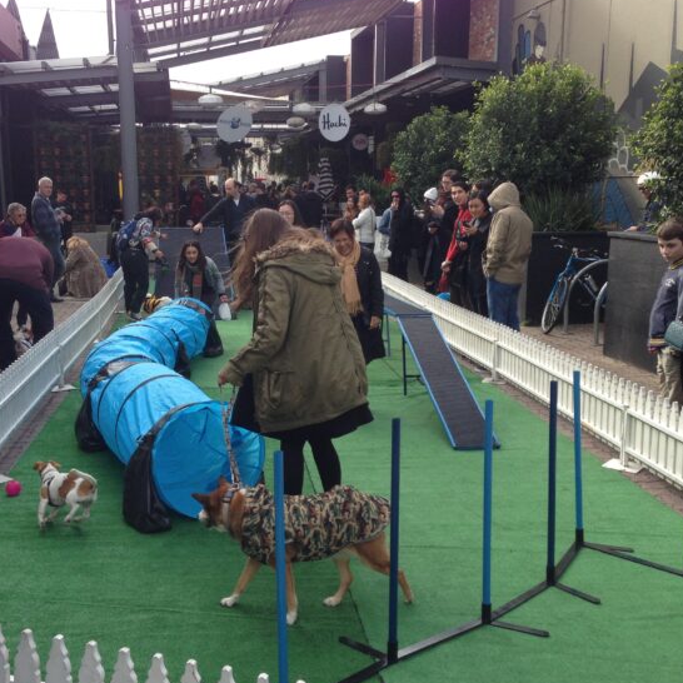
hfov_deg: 40.8
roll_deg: +0.9
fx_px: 915
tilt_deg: -10.5
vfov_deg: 40.9
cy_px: 342
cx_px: 290
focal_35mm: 41
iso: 50
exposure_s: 1/393
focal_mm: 4.12
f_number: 2.4
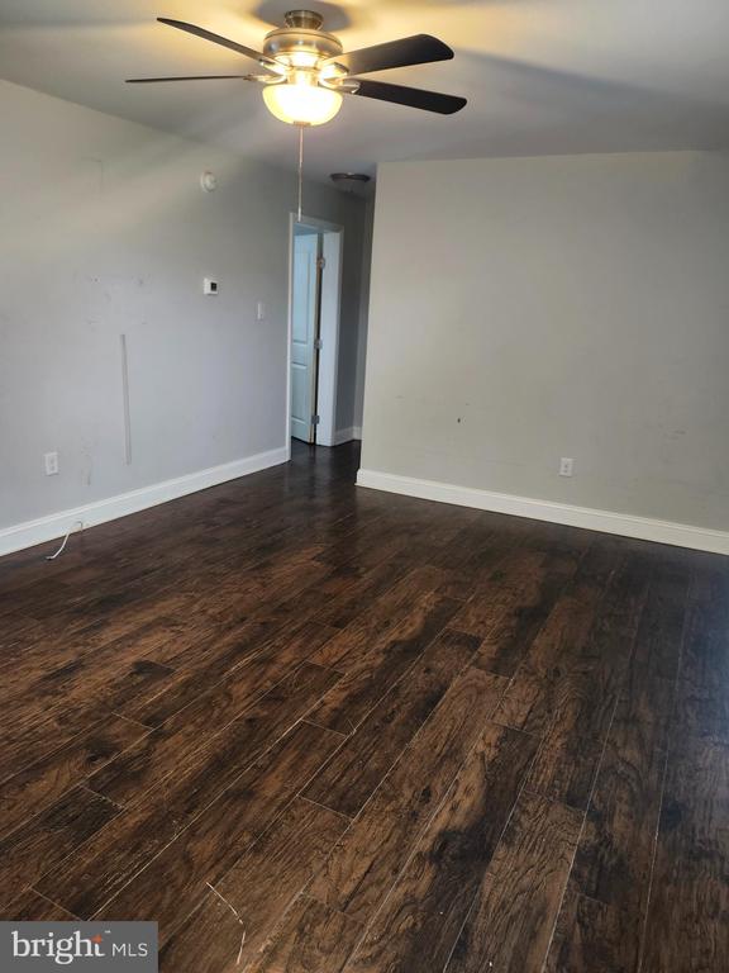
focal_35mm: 23
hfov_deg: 58.9
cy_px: 486
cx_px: 364
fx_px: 646
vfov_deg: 73.9
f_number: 1.8
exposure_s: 1/40
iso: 500
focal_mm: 5.54
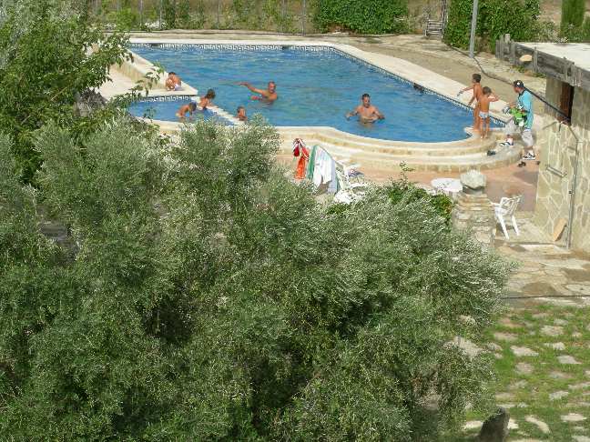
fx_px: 2148
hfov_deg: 15.6
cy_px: 221
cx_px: 295
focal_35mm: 126
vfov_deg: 11.8
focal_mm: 26.3
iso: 64
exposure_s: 1/254
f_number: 6.5
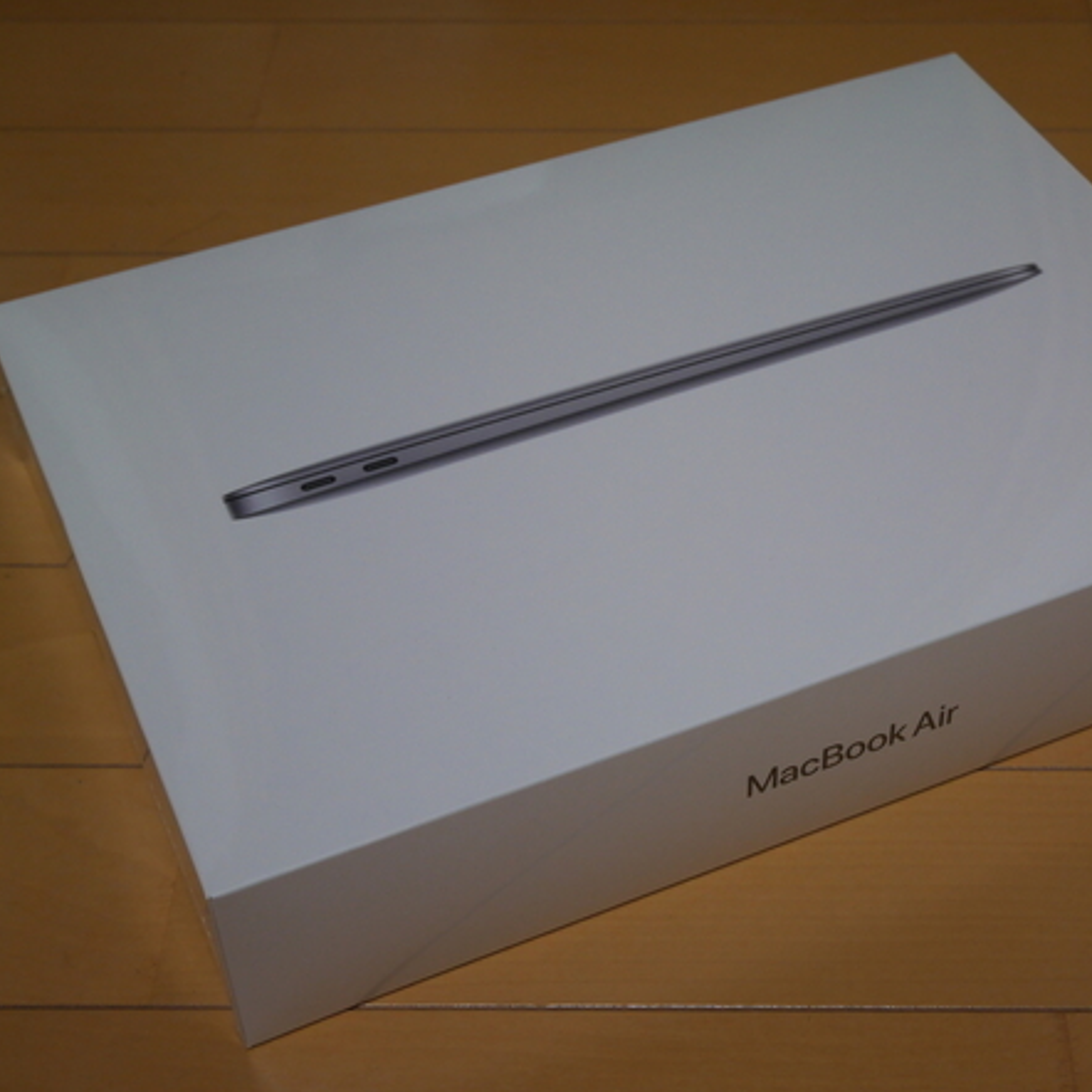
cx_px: 682
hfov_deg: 28.5
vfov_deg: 28.6
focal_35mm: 60
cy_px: 540
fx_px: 2141
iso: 640
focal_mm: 25
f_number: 5.2
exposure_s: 1/60
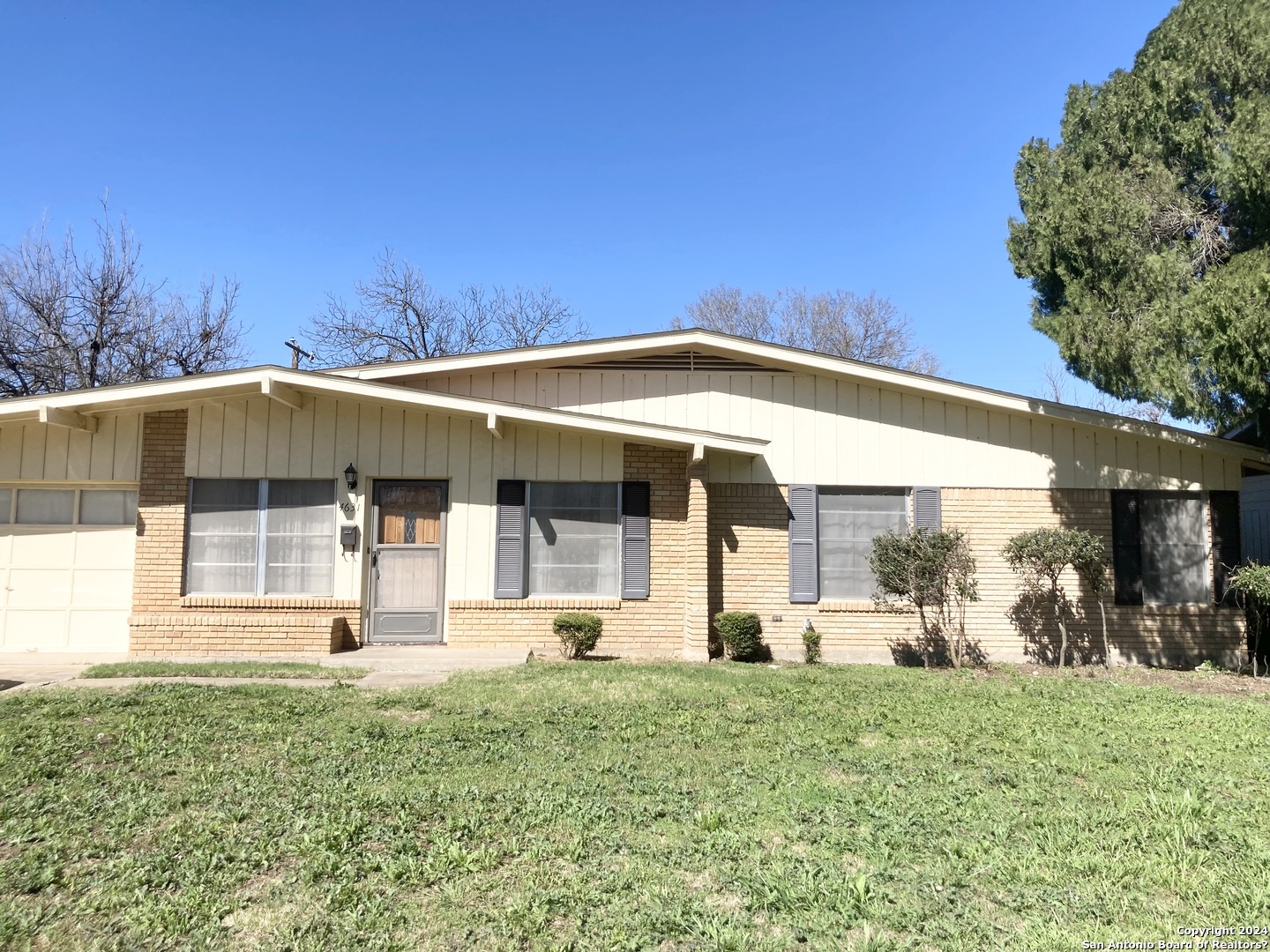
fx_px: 1027
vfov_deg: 49.7
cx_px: 635
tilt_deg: +6.1
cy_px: 476
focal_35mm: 28
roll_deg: -0.8
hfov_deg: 63.4
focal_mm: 3.99
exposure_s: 1/2525
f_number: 1.8
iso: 20
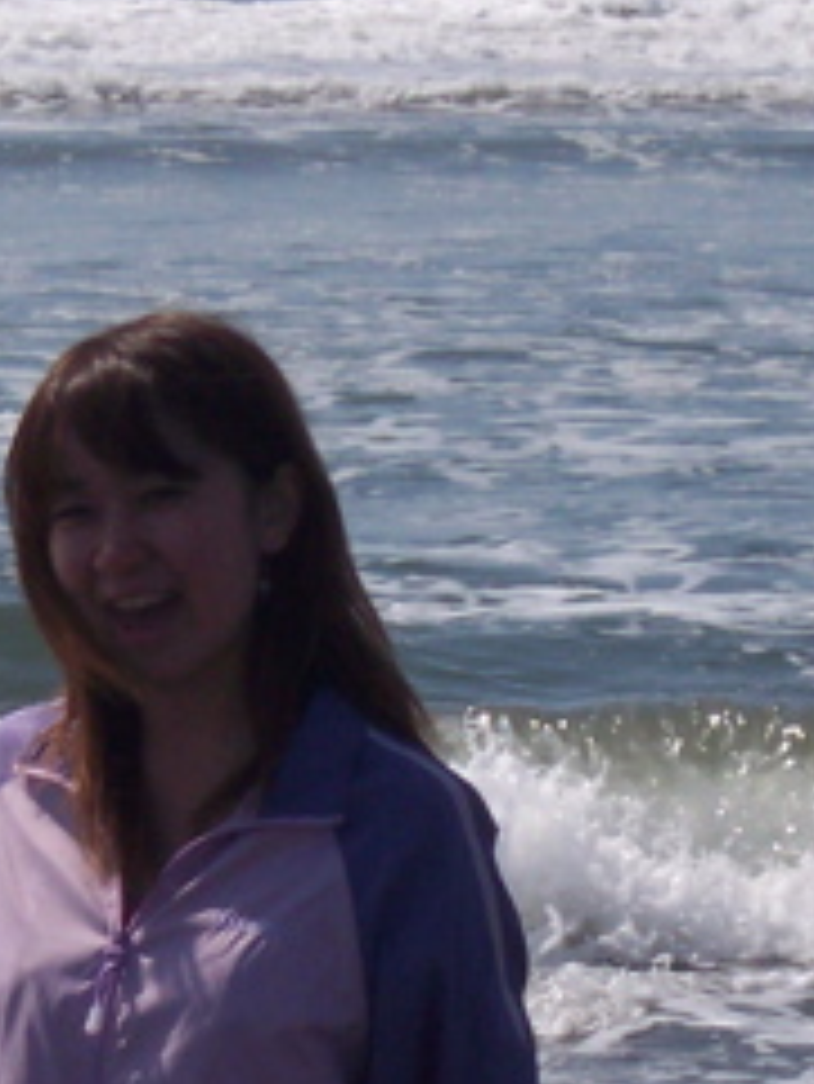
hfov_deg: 3.9
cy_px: 884
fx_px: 11841
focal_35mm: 378
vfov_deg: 5.2
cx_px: -191
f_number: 8
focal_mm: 24
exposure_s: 1/700
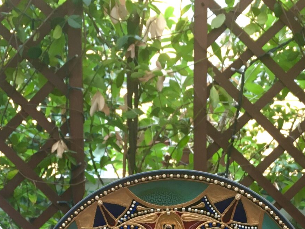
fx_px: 749
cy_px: 306
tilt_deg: -9.9
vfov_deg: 16.3
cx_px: 159
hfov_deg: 23.0
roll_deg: -0.3
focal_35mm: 85
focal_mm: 4.15
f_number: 2.2
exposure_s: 1/33
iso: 40
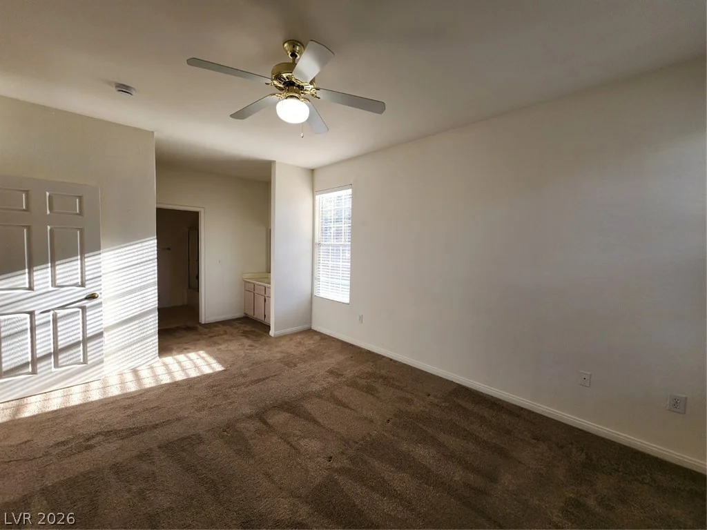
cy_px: 265
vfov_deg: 89.9
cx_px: 354
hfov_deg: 106.2
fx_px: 266
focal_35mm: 13
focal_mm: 2.2
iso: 50
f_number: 2.2
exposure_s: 1/152
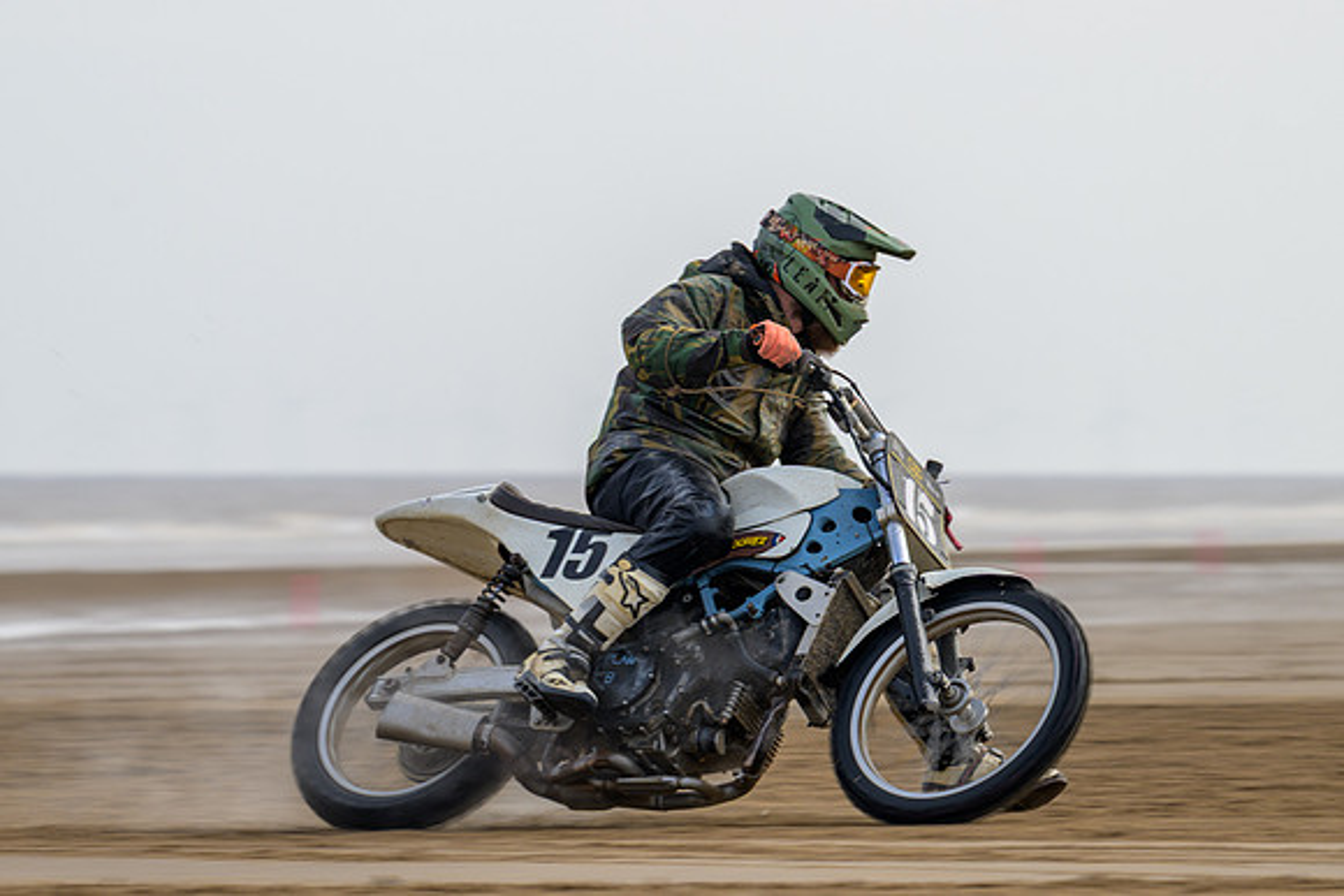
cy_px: 459
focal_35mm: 465
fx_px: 17378
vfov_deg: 3.0
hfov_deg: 4.4
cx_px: 689
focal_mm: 290
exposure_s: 1/160
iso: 110
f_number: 8
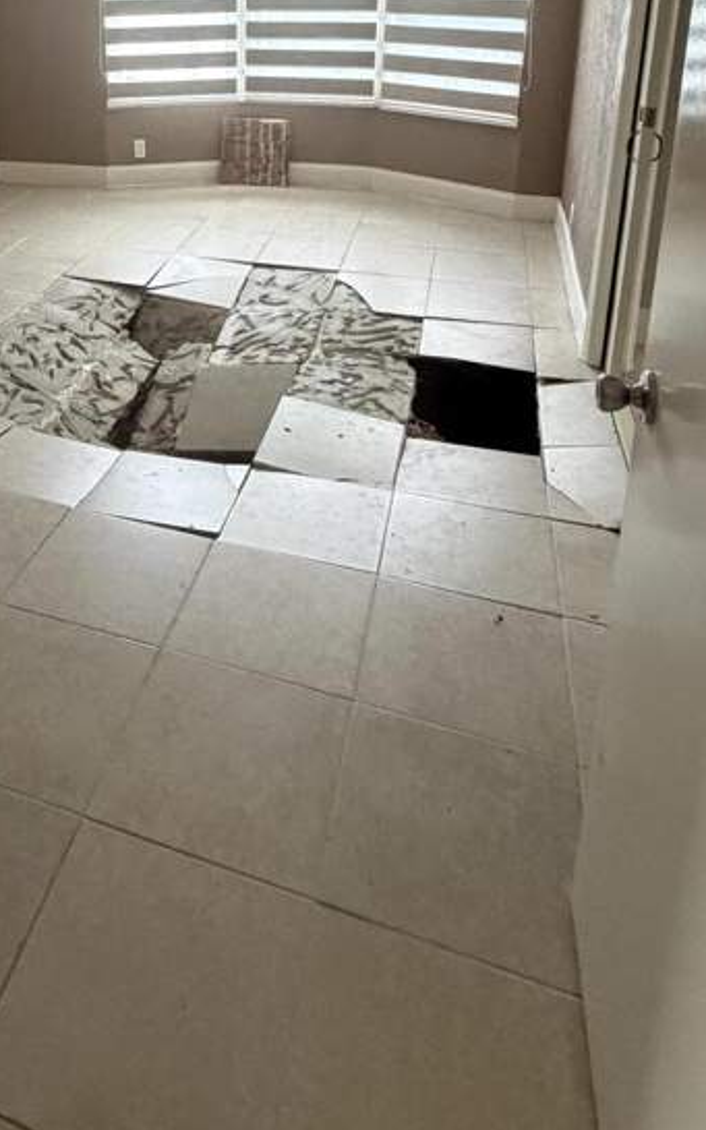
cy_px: 201
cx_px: 143
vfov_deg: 58.8
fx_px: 893
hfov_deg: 41.3
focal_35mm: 29
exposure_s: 1/60
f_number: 2.2
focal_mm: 2.22
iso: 800
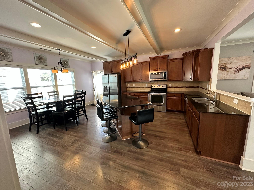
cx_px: 127
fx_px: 103
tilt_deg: -8.6
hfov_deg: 102.1
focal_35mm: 14
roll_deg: +2.0
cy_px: 95
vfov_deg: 85.7
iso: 250
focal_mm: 2.22
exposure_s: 1/120
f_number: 2.2
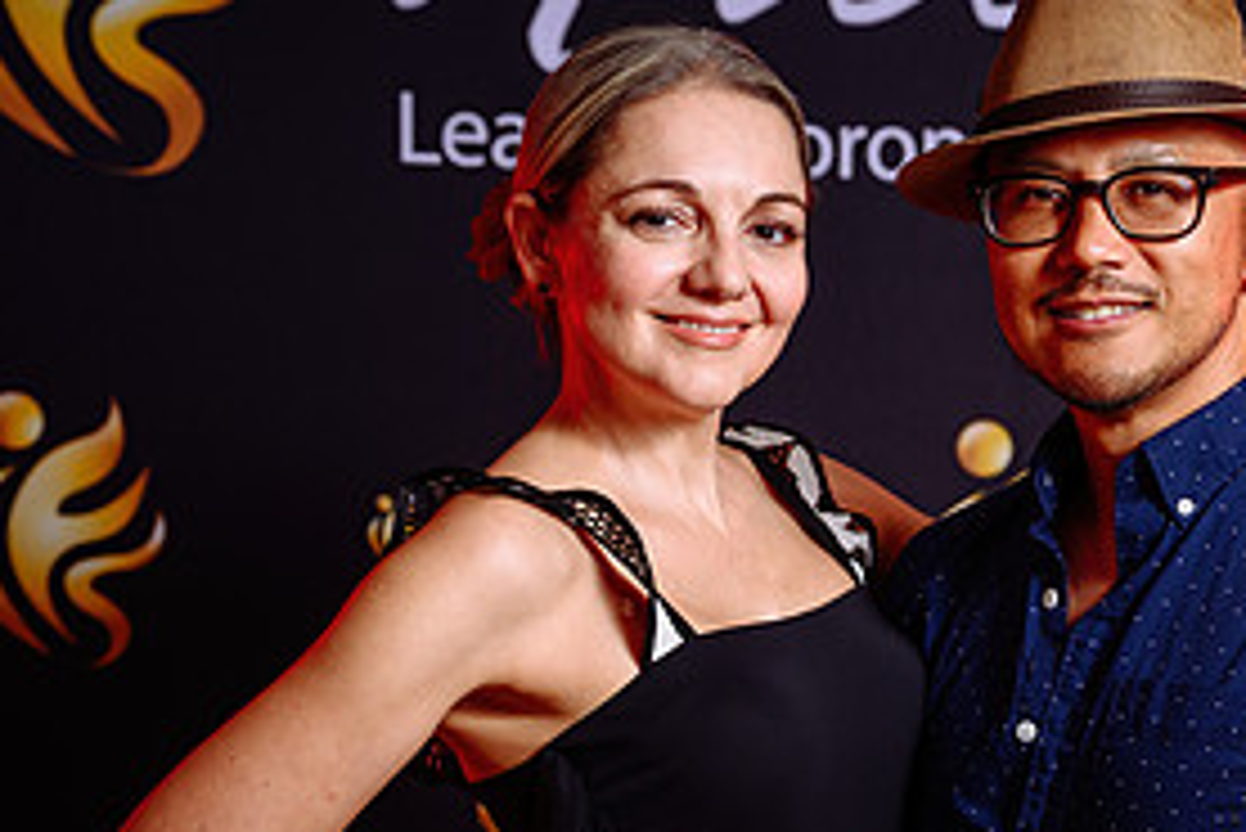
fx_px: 4398
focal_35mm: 127
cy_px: 690
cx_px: 819
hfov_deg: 16.1
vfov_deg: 10.8
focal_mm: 59
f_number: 3.5
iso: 100
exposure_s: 1/160
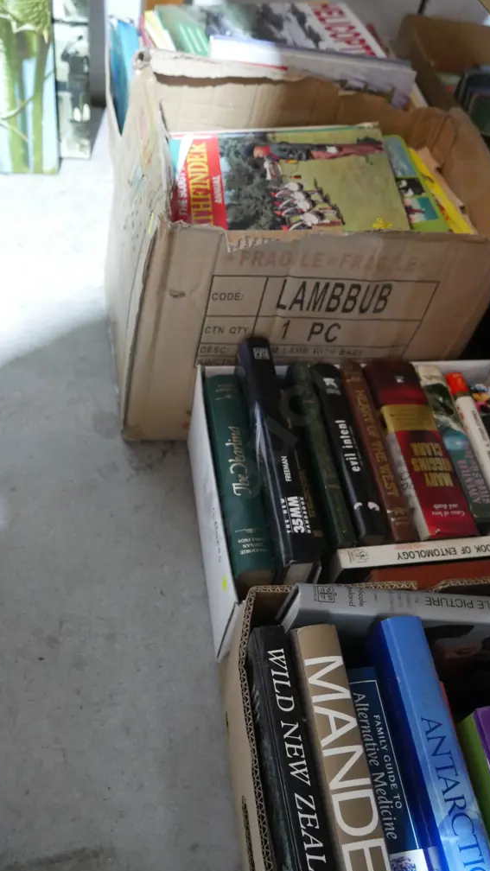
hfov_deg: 37.7
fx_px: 716
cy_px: 435
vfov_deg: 62.6
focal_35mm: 31
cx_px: 277
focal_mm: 14
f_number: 3.5
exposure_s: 1/60
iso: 3200
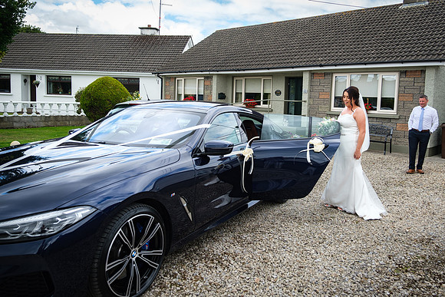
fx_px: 340
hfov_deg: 66.1
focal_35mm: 27
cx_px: 254
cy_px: 128
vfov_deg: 47.1
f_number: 2.8
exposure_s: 1/500
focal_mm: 16
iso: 160
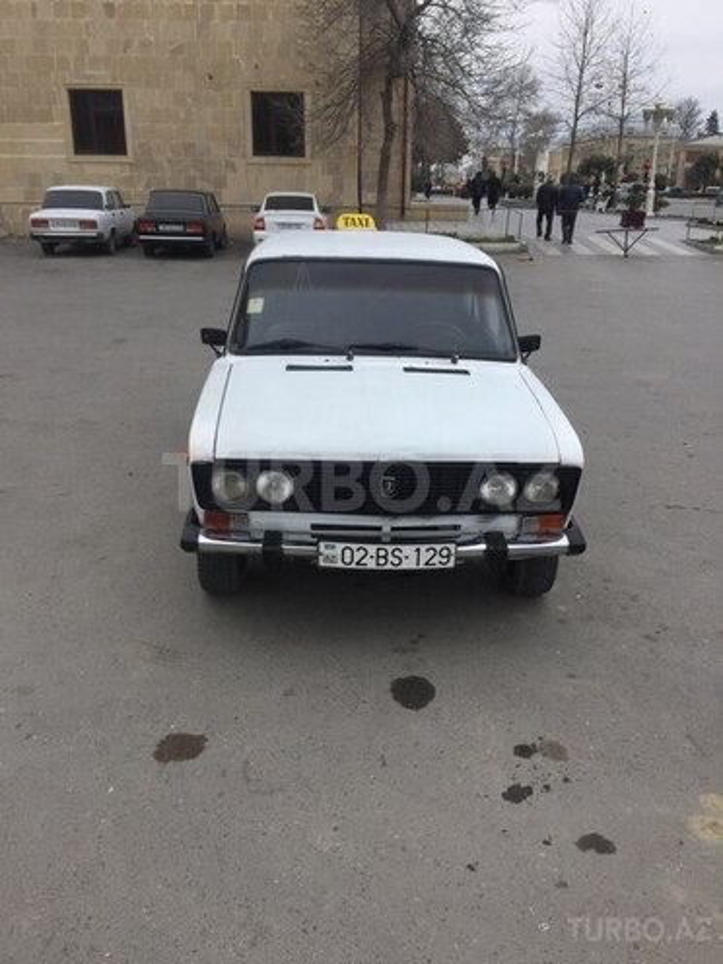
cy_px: 482
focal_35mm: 29
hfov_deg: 48.2
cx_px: 362
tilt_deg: -18.0
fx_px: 808
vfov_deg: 61.7
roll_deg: -0.5
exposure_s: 1/1364
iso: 32
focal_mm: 4.15
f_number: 2.2
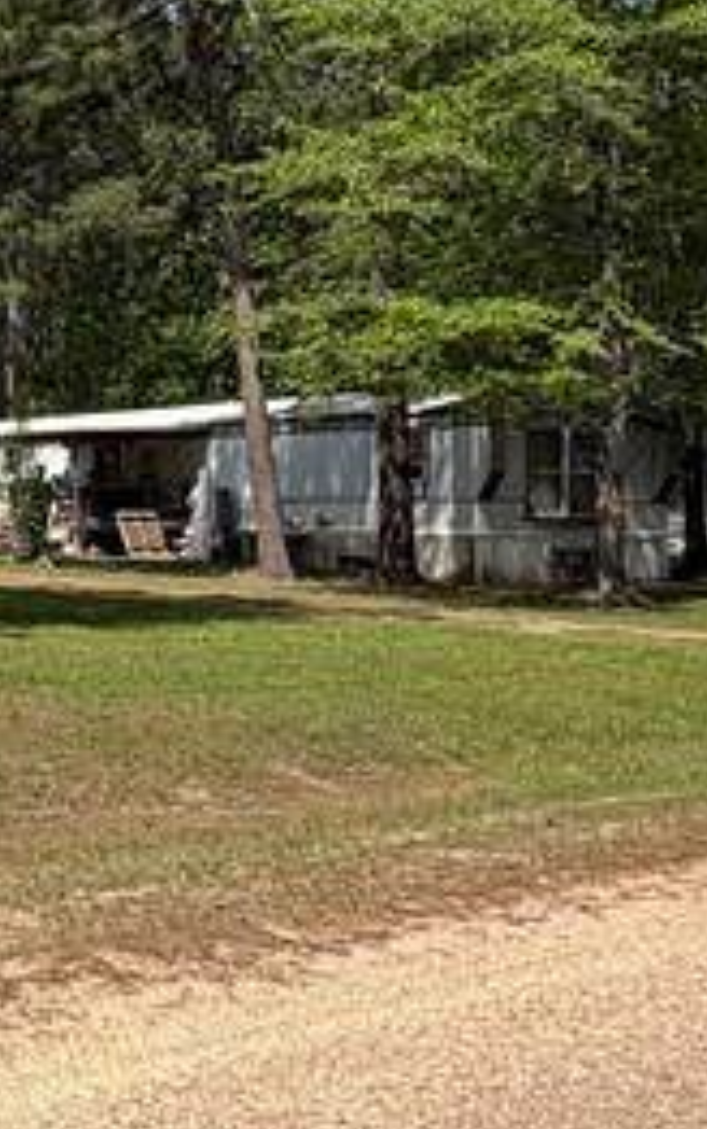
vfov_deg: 35.0
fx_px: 1786
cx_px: -522
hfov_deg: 18.2
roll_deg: +0.7
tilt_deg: +2.2
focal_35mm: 58
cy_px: 474
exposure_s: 1/770
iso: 25
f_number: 2.2
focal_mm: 2.22
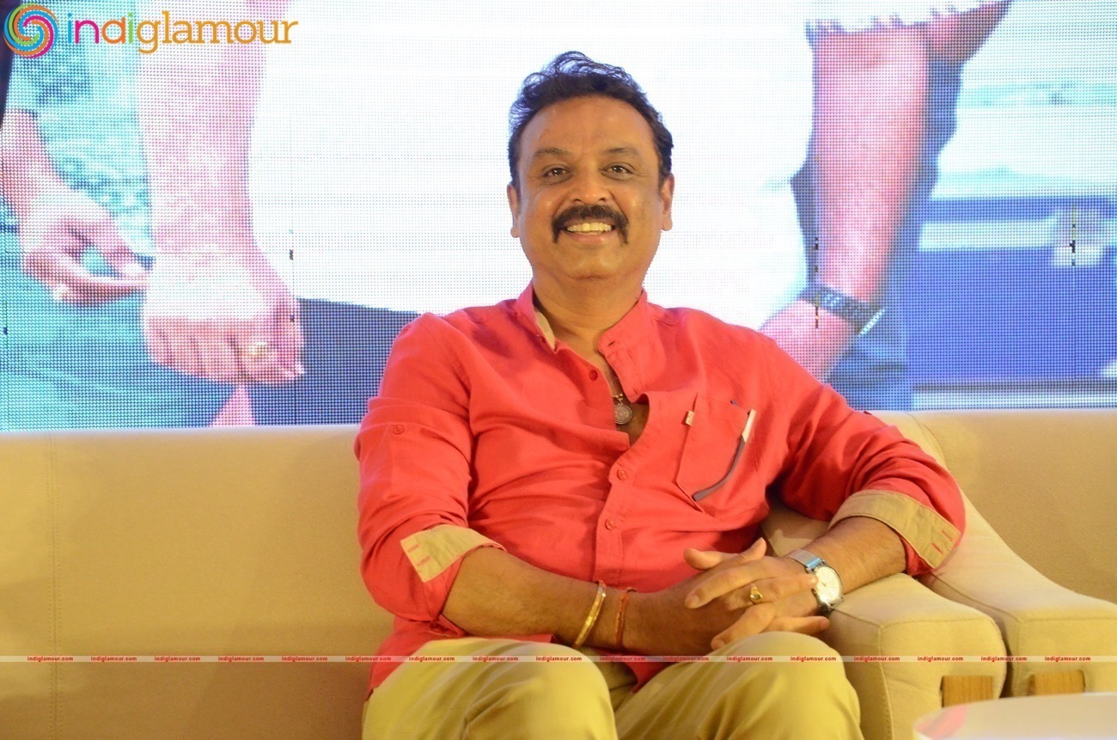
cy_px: 370
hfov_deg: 19.5
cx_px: 558
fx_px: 3251
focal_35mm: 105
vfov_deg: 13.0
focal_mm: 70
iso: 3200
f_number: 6.3
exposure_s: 1/80
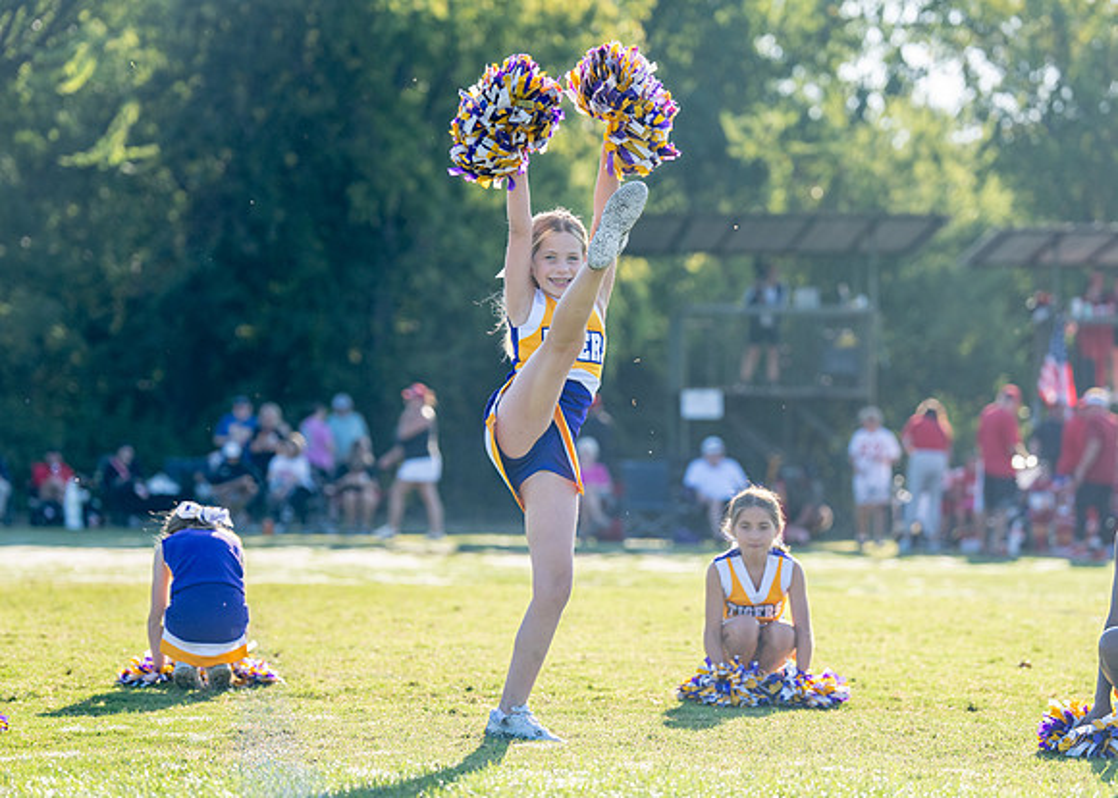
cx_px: 566
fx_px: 4737
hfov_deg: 13.5
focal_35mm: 149
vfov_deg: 9.6
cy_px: 387
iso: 400
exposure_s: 1/2000
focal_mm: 126
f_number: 2.8
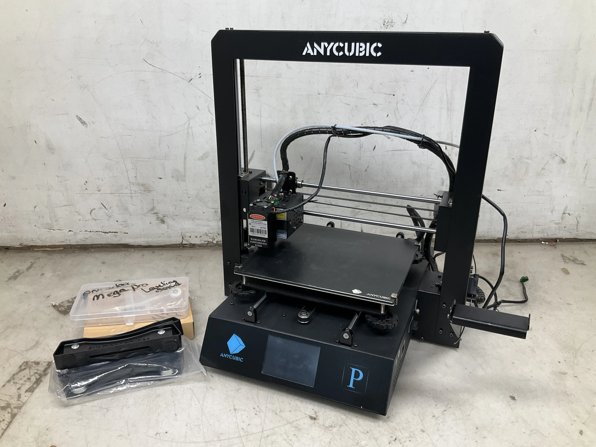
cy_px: 224
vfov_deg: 48.2
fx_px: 499
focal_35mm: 29
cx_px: 298
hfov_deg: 61.7
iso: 50
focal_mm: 3
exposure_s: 1/120
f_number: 1.8
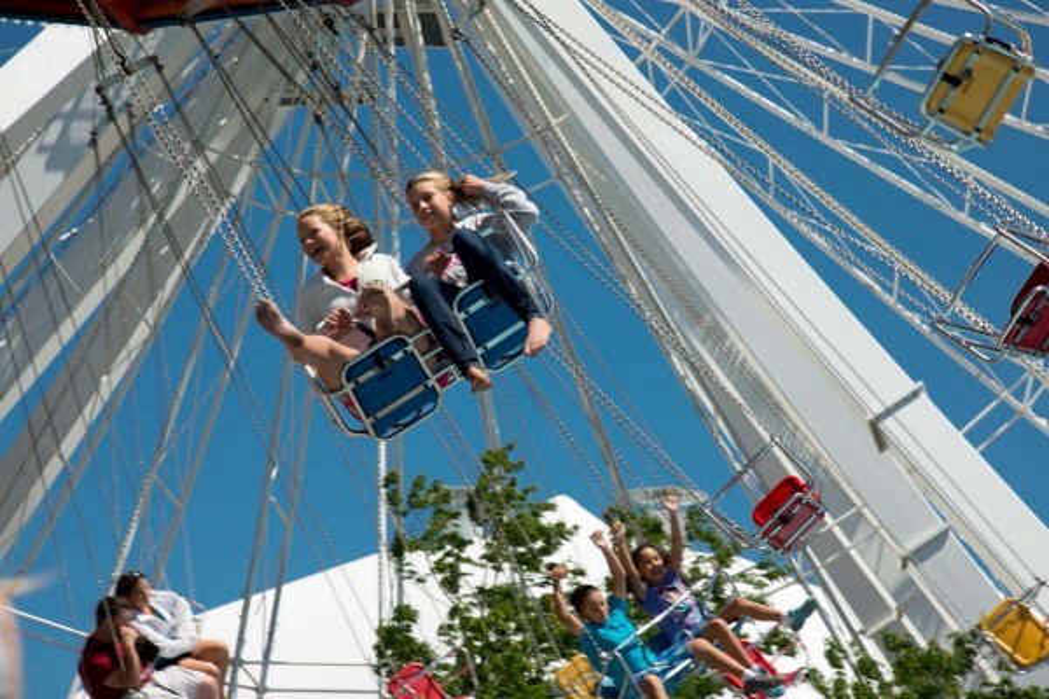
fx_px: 3263
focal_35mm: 112
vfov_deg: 12.2
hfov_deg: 18.3
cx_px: 524
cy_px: 350
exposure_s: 1/400
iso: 250
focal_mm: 112
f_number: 9
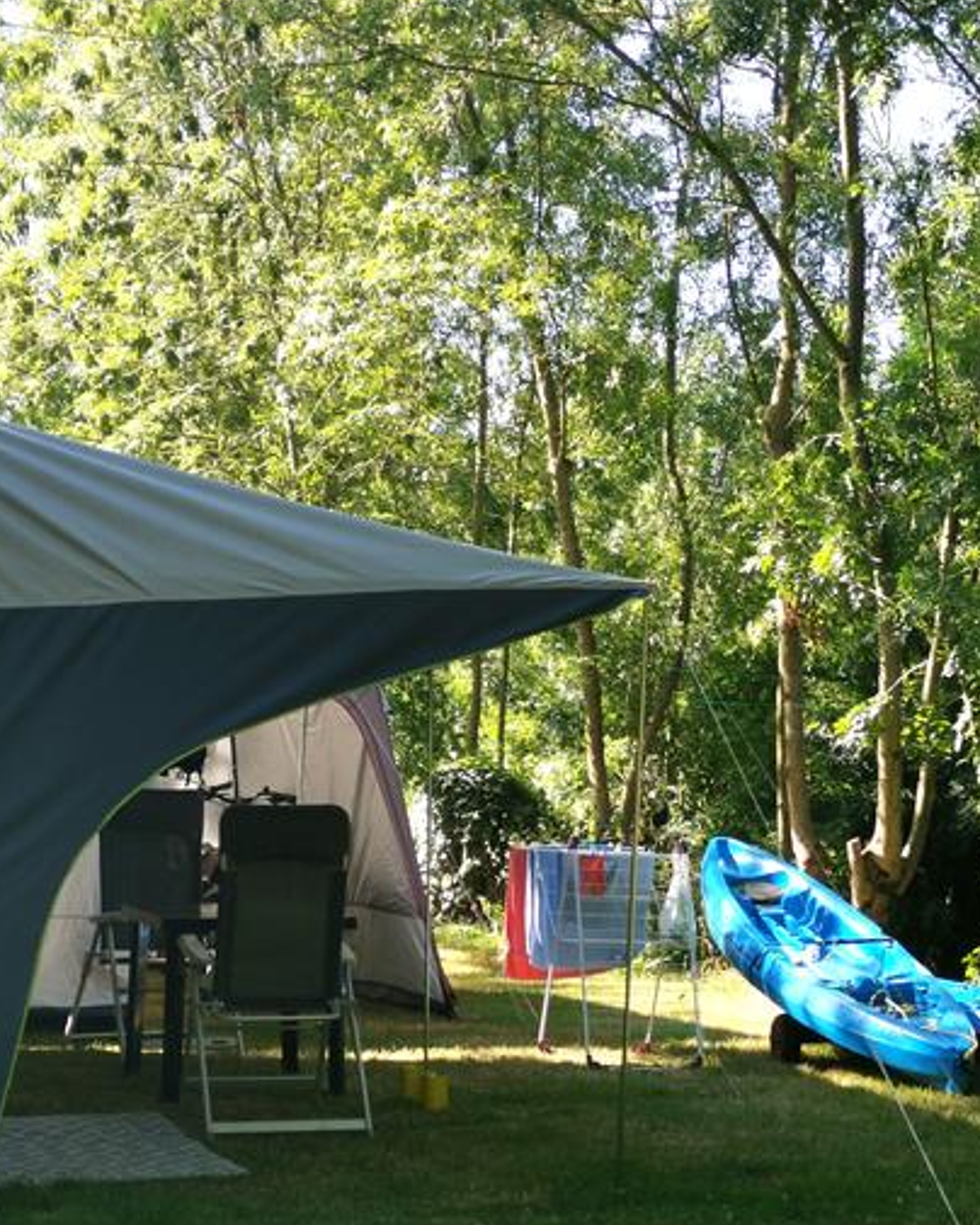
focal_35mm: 68
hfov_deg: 22.5
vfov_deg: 27.9
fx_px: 2465
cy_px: 696
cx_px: 529
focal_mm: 5.58
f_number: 1.8
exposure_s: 1/484
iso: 50
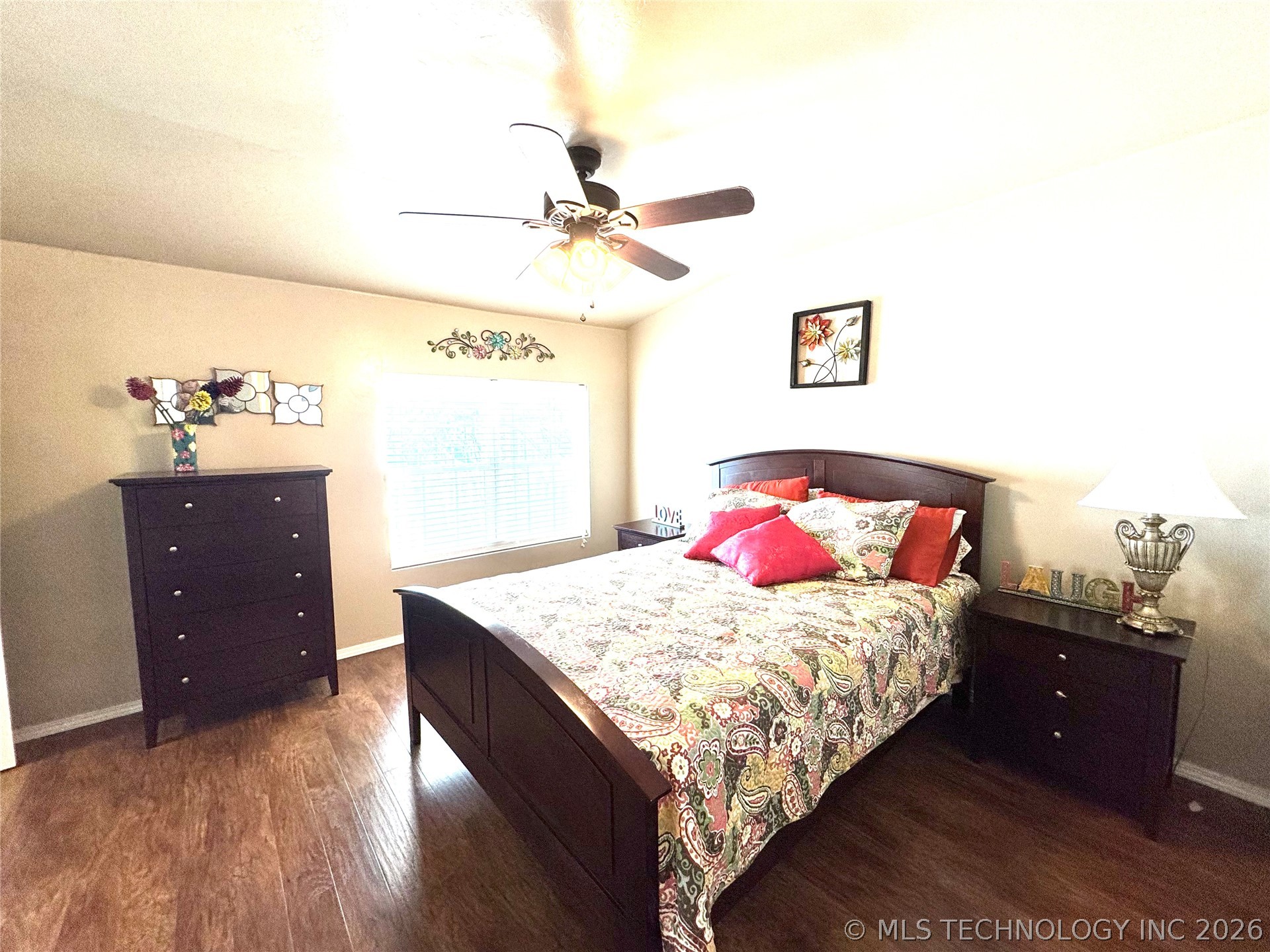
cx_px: 635
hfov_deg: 102.1
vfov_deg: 85.7
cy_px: 476
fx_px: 514
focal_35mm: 14
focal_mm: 2.22
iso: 160
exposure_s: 1/120
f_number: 2.2
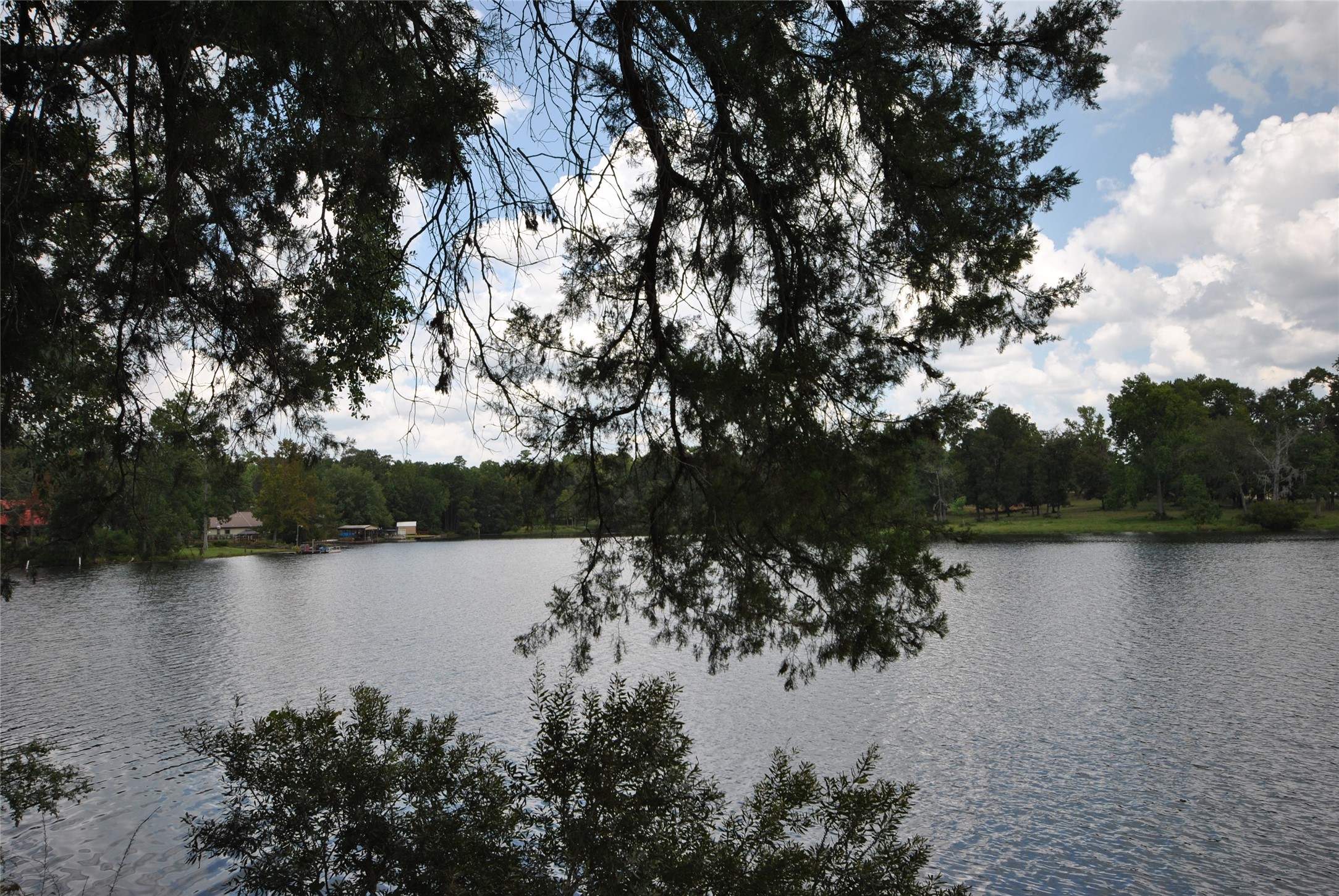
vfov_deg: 43.7
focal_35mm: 30
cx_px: 670
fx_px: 1117
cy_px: 448
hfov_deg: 61.9
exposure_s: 1/250
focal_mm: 20
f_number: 8
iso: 100
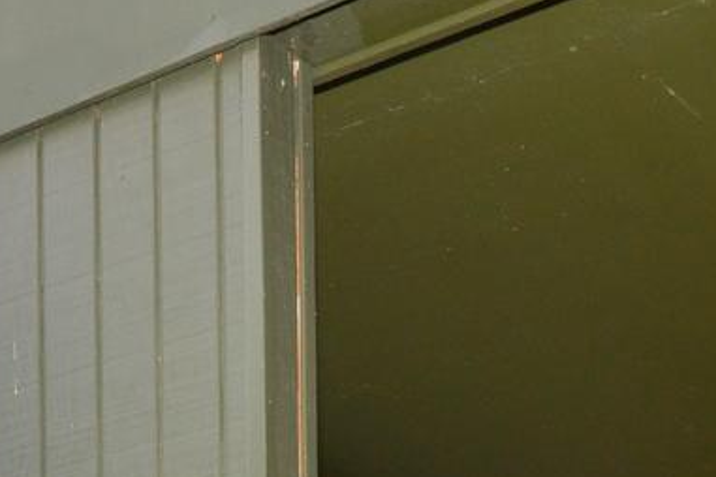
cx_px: 434
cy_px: 1096
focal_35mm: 86
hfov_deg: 23.6
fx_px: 1710
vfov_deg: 12.8
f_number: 9
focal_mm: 16
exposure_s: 1/100
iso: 800
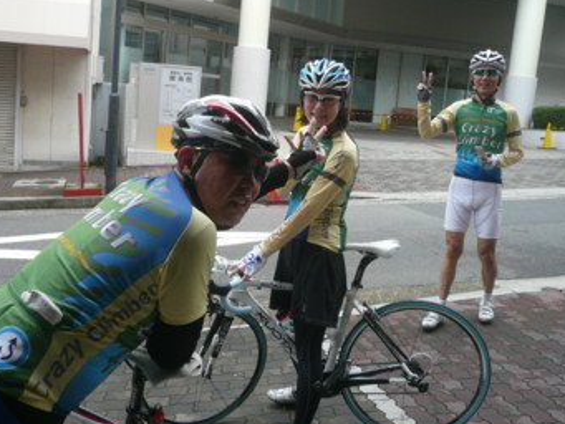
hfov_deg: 50.1
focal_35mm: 37
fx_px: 604
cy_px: 219
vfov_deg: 38.7
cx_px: 257
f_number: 2.8
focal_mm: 4.6
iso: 100
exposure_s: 1/125
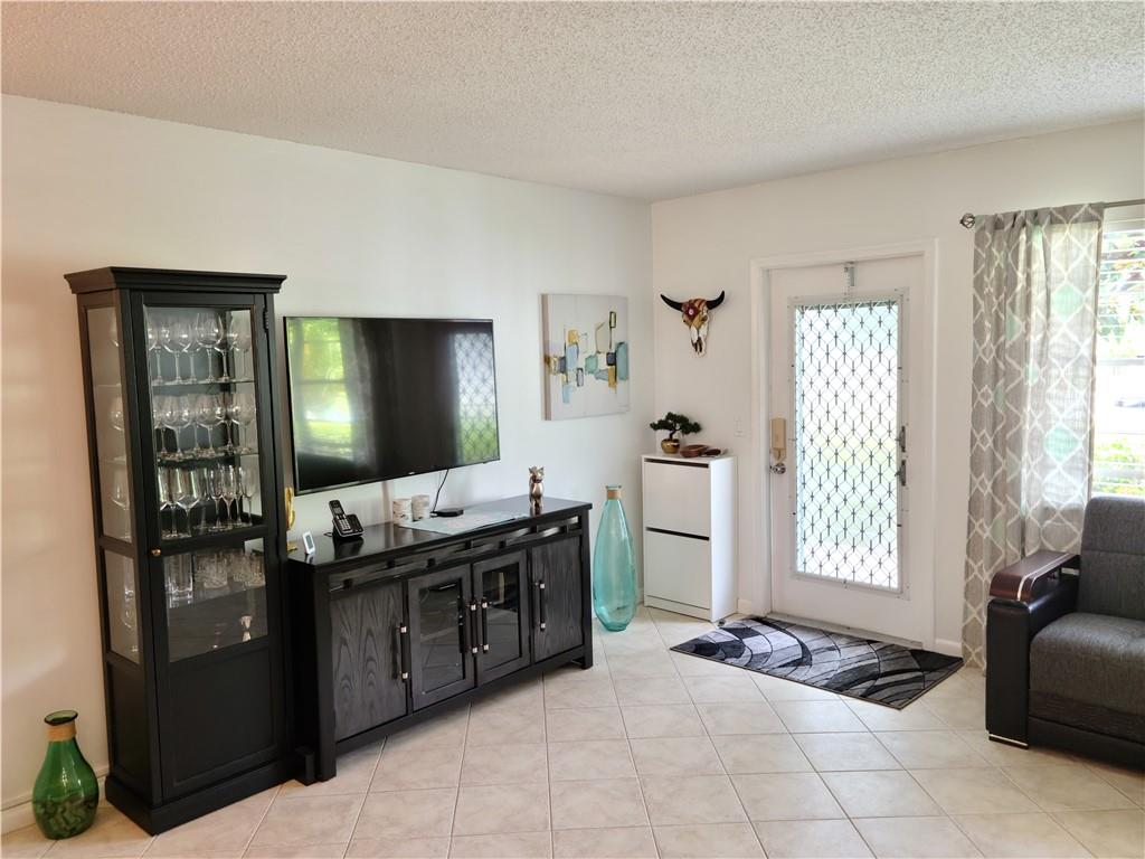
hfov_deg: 63.4
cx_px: 572
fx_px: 926
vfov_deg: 49.7
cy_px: 430
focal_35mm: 28
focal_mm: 5.9
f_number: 2
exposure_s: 1/40
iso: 200
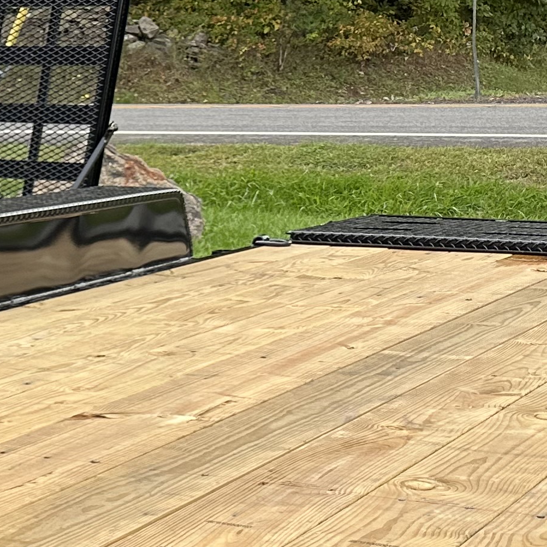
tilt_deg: -26.4
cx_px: -507
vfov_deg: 16.3
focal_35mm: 94
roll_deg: +0.5
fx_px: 1681
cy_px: 904
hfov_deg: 15.3
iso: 80
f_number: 1.78
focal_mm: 6.86
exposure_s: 1/594
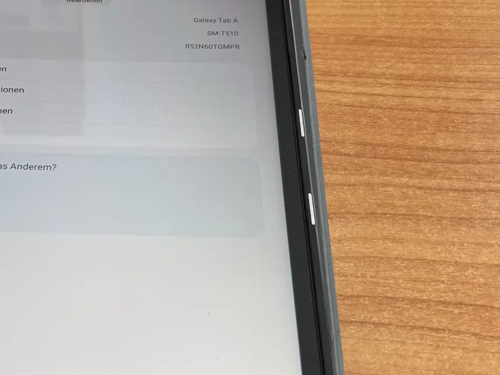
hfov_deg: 32.4
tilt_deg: -57.1
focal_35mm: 58
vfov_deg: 25.2
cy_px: 205
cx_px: 103
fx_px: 838
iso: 125
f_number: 1.6
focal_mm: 5.96
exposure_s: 1/121
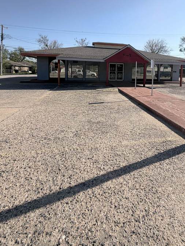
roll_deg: -2.0
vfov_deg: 79.3
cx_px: 120
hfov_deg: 64.6
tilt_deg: -4.2
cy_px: 84
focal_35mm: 20
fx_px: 143
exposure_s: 1/1001
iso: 20
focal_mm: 2.22
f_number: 2.2
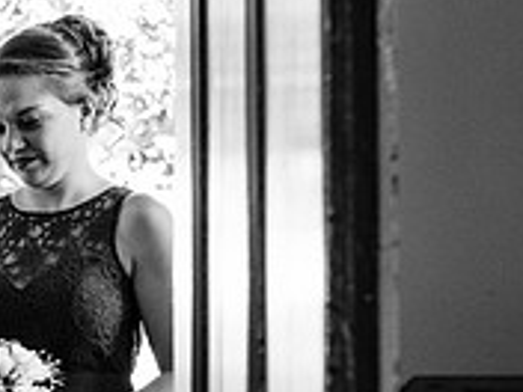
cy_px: 363
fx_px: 2055
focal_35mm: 136
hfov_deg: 13.3
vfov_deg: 10.8
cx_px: -371
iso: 2000
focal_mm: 35
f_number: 4
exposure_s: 1/100
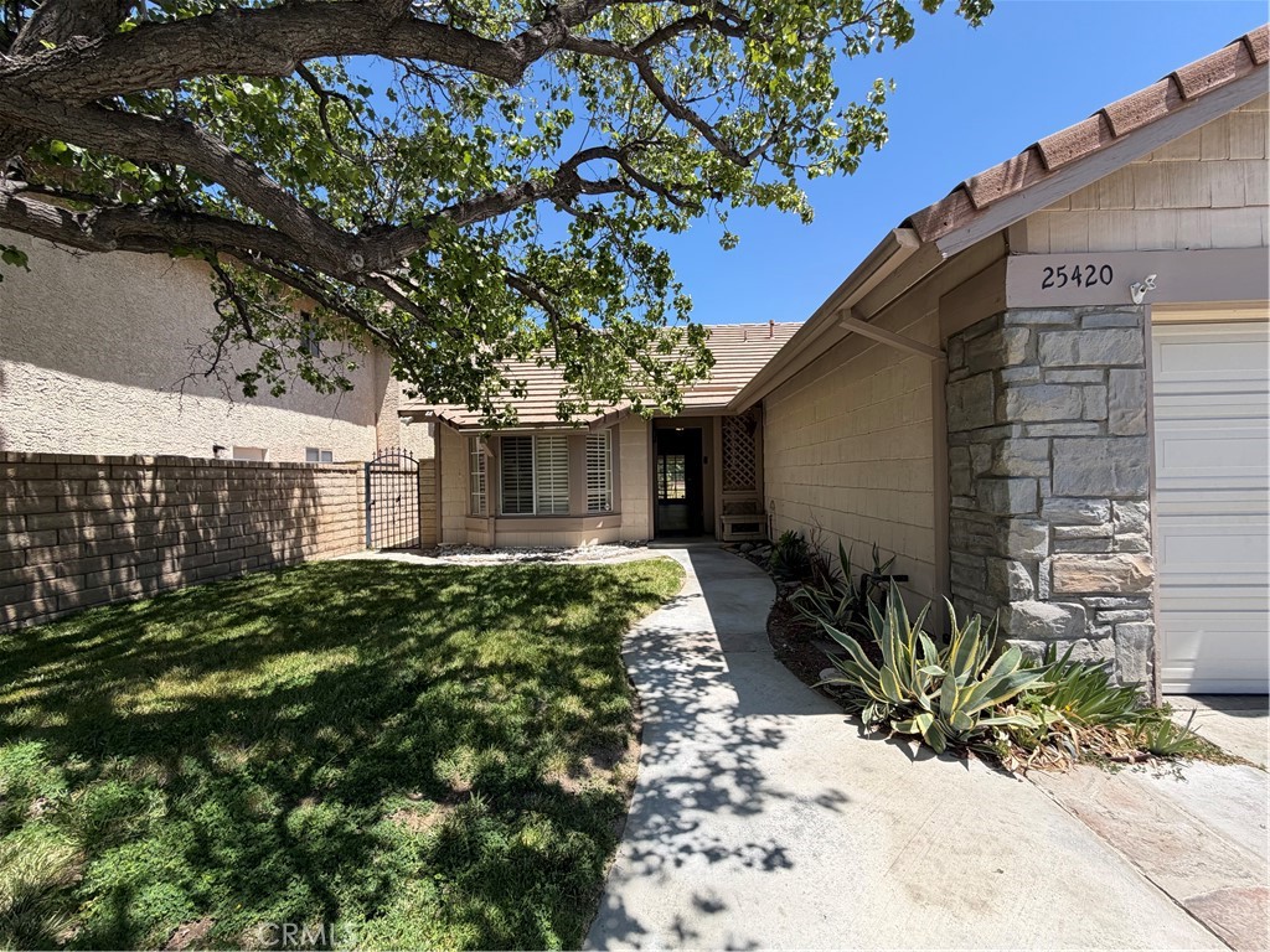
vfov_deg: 85.7
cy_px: 476
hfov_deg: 102.1
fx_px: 514
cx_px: 635
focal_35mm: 14
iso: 40
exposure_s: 1/770
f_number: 2.2
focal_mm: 2.22
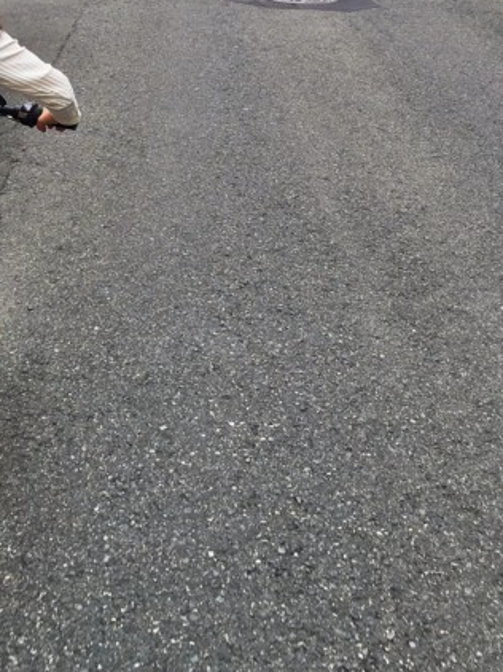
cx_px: 123
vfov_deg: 34.2
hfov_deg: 26.2
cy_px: 161
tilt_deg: -14.2
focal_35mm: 55
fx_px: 1067
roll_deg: -5.5
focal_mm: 4.15
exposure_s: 1/427
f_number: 2.2
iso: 25
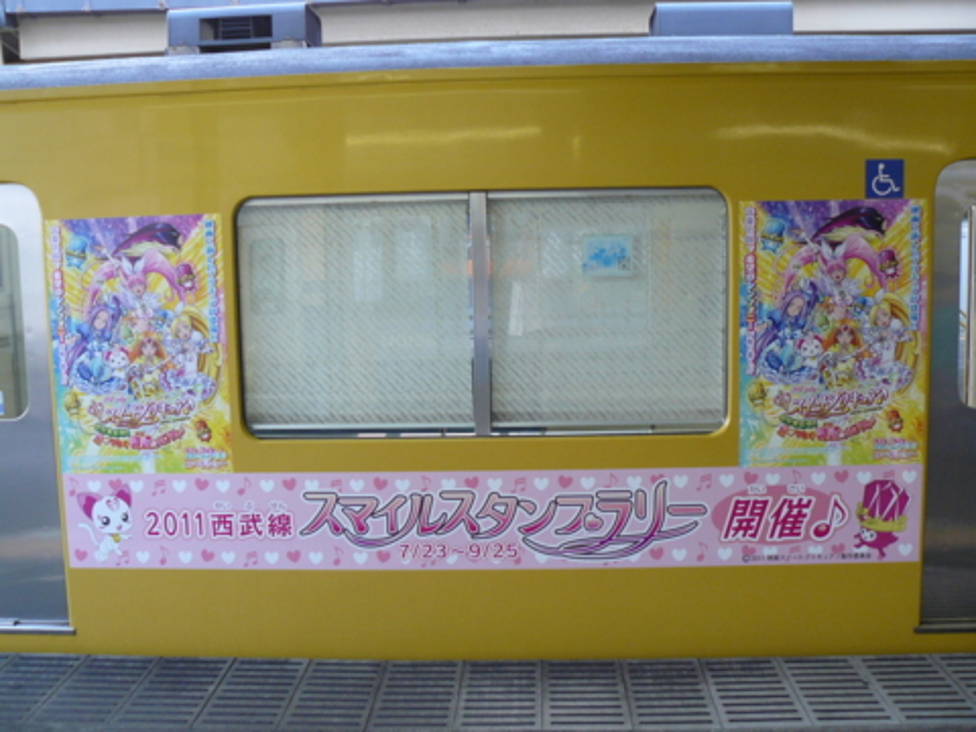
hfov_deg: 51.4
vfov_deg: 39.7
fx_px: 1015
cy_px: 366
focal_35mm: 36
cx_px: 488
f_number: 2.8
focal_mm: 6
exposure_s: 1/80
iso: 200
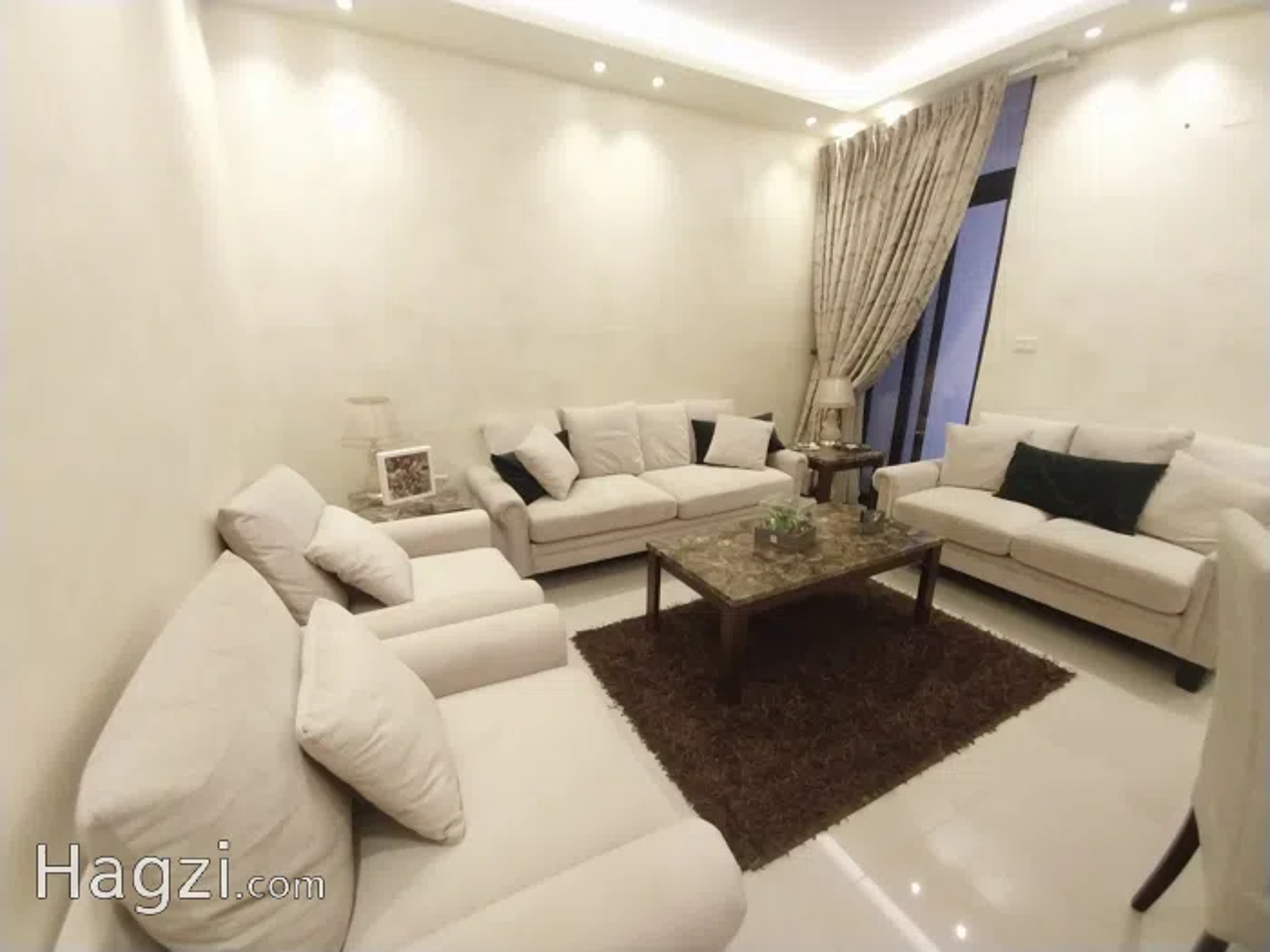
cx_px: 635
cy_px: 476
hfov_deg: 106.2
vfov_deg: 89.9
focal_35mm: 13
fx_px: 477
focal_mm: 1.3
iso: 160
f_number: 2.2
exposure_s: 1/33
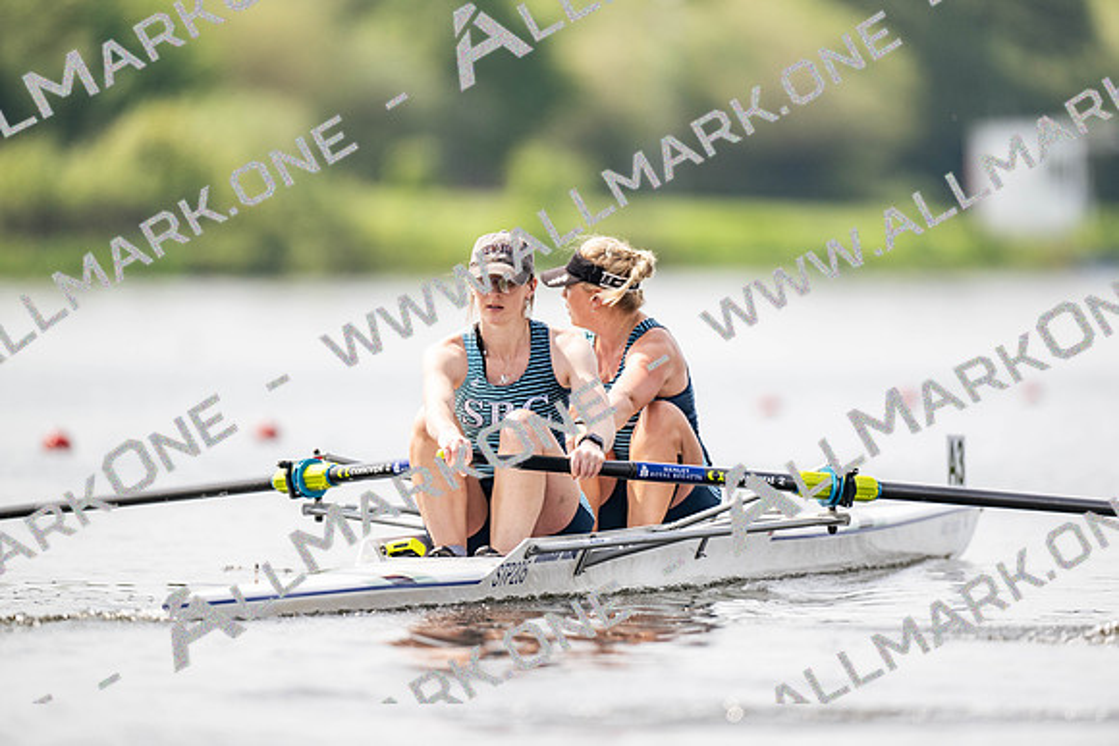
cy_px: 373
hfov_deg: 3.4
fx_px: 18653
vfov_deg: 2.3
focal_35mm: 600
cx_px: 560
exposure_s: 1/2500
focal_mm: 600
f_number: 4
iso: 400
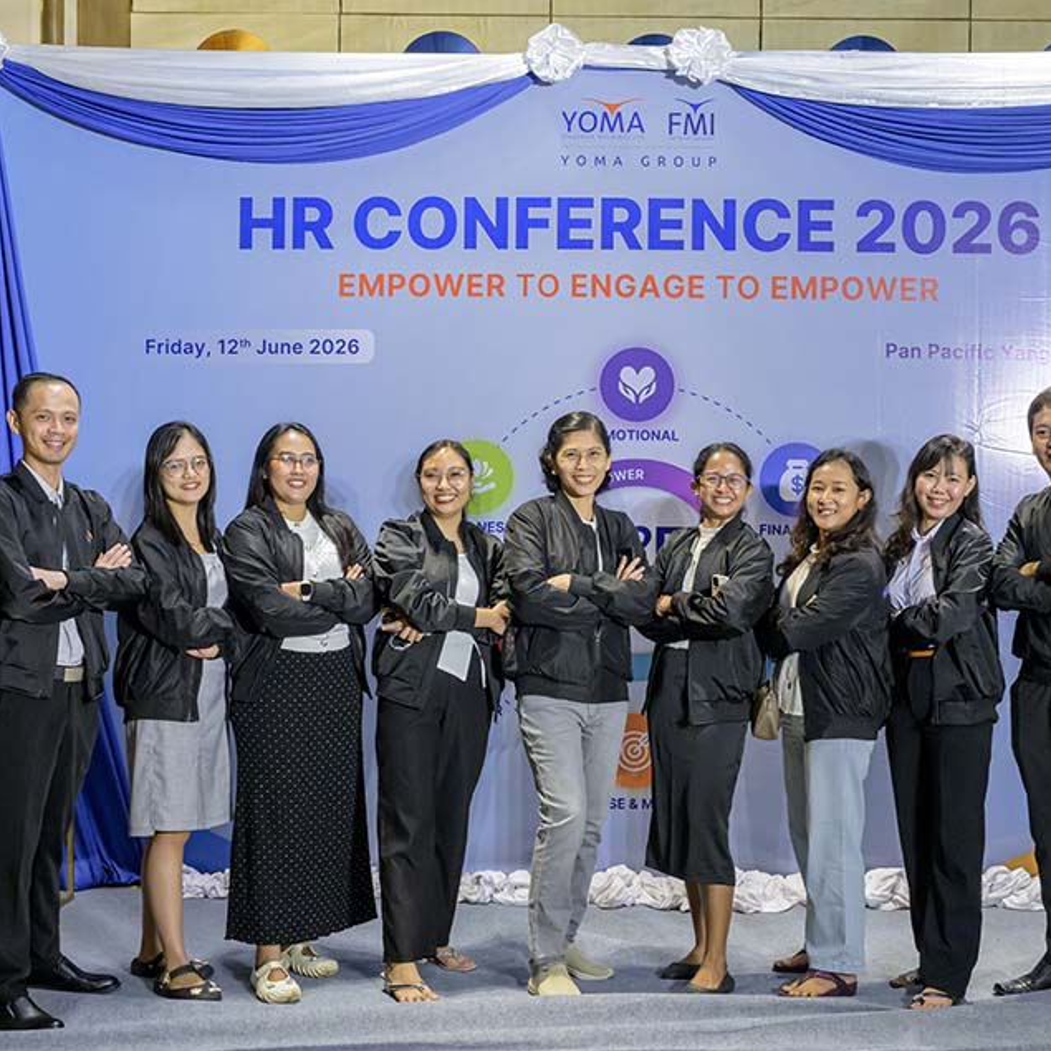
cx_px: 660
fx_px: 1546
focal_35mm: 45
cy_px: 528
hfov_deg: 37.3
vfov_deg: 37.6
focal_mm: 35
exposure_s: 1/200
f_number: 5.6
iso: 5000
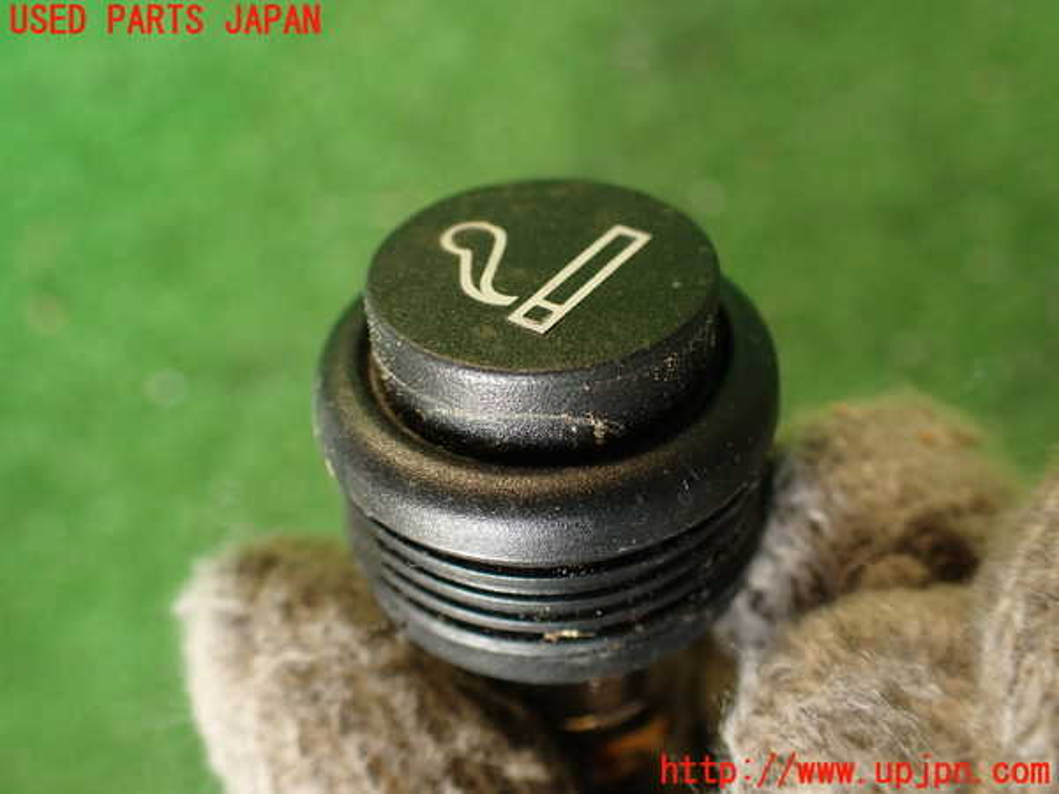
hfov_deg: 60.0
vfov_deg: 46.8
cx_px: 530
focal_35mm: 30
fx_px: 918
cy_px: 397
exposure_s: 1/40
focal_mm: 5.4
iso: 200
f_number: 2.3
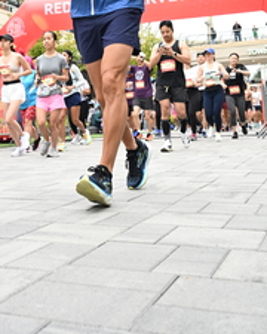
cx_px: 91
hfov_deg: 27.5
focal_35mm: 55
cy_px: 24
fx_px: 543
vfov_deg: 32.2
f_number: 4
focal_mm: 24
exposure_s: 1/640
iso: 2000
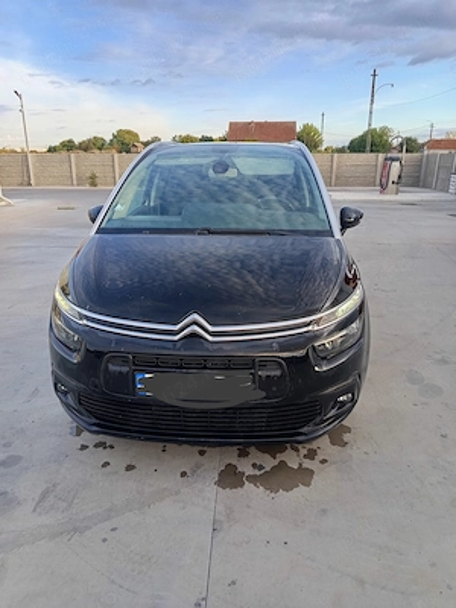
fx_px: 422
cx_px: 228
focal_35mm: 24
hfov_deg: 56.8
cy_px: 304
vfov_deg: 71.6
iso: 101
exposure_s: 1/100
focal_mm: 5.24
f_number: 1.7
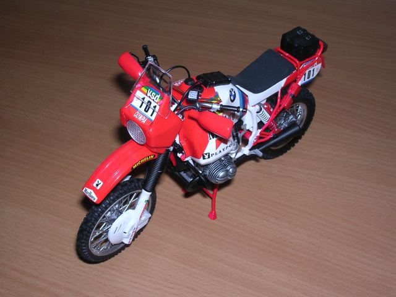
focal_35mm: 46
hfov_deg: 41.2
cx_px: 198
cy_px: 148
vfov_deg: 31.5
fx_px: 526
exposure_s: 1/60.1
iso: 100
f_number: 6.1
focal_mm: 7.1
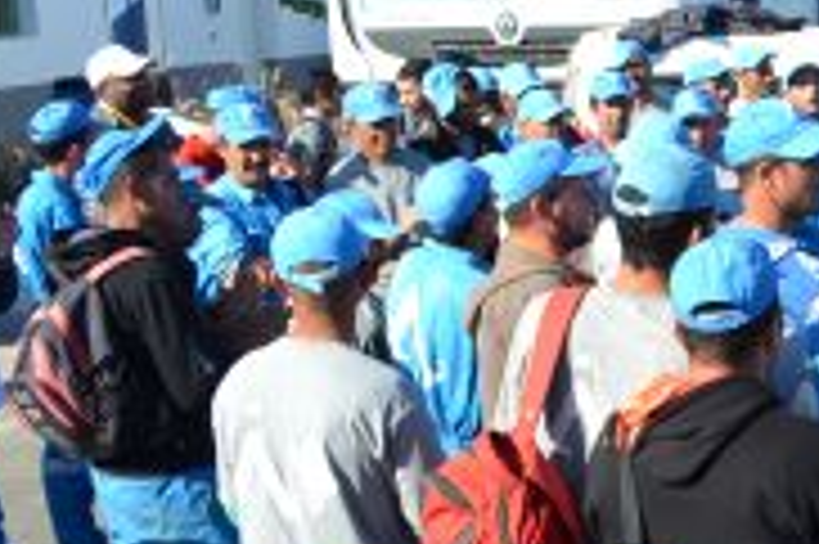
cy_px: 342
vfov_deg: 14.4
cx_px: 1408
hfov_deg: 17.8
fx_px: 2159
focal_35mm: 95
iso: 100
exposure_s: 1/250
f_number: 8
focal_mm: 18
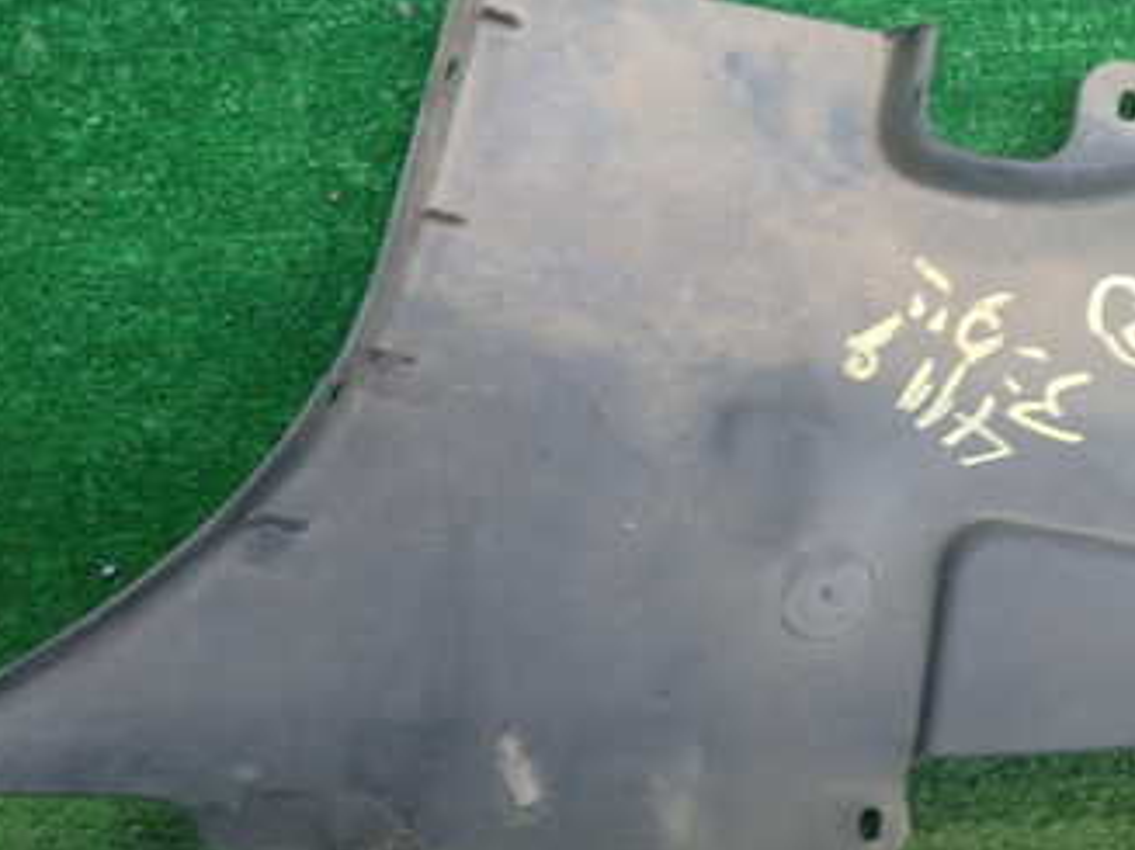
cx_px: 850
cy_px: 389
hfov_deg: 34.2
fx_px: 1803
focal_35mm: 55
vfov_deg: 26.5
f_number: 2.3
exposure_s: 1/50
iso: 200
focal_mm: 5.4
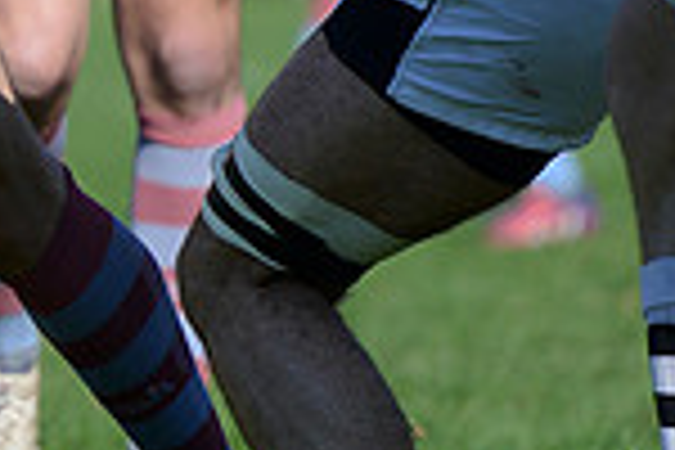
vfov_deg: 1.3
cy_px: -412
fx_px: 19517
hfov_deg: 2.0
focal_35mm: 1041
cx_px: -243
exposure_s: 1/2000
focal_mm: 270
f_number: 4
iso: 320
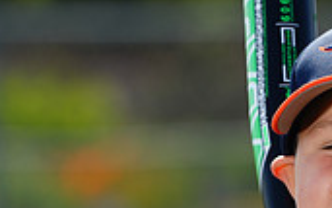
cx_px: 356
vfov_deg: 1.9
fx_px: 6245
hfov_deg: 3.0
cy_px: 313
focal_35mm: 690
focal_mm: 200
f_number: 5
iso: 50
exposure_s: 1/250
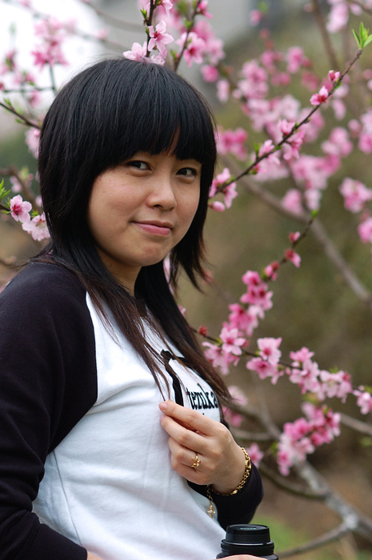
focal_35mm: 128
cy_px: 280
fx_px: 1981
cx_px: 186
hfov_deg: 10.7
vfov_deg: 16.1
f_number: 3.5
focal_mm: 85
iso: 200
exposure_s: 1/350
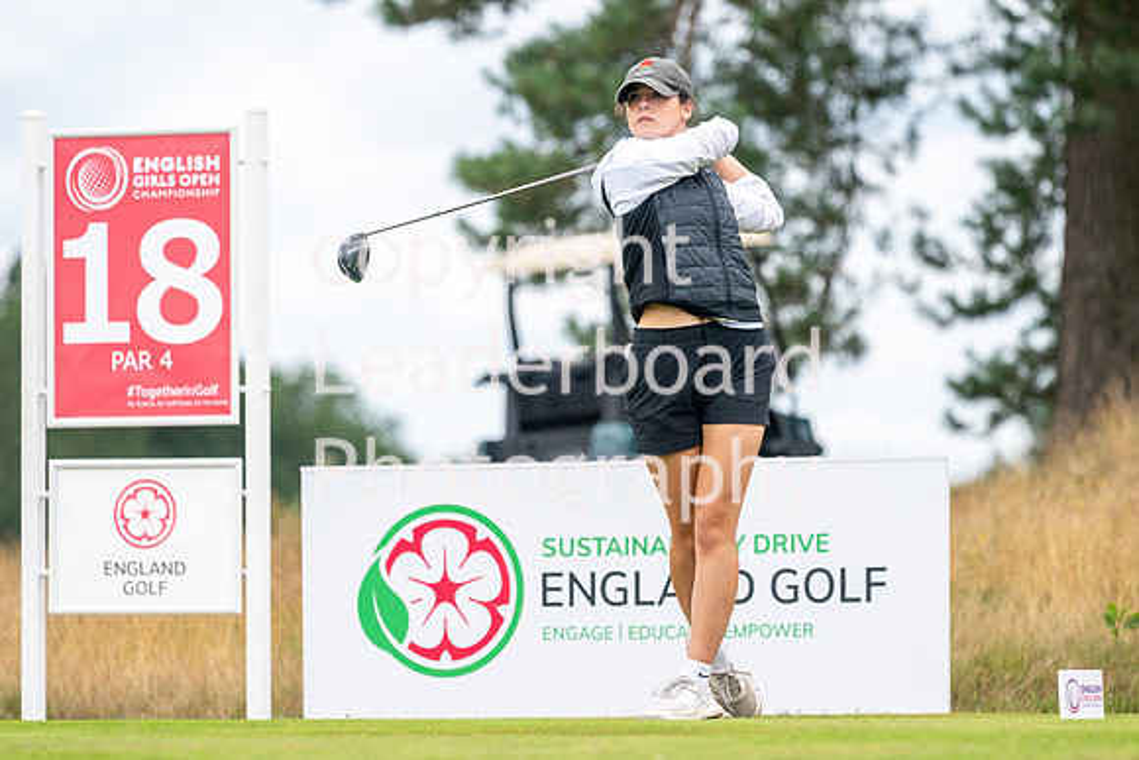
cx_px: 517
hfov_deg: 5.6
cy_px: 359
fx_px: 11725
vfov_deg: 3.7
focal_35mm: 371
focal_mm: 300
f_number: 5
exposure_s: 1/2000
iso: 400
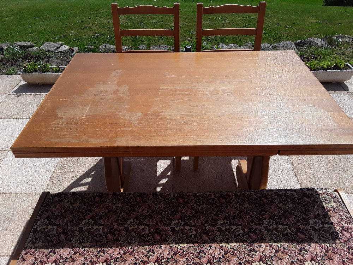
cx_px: 176
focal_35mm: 27
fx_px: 275
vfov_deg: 51.4
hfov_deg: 65.3
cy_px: 132
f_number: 1.9
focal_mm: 2.91
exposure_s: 1/2890
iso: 40
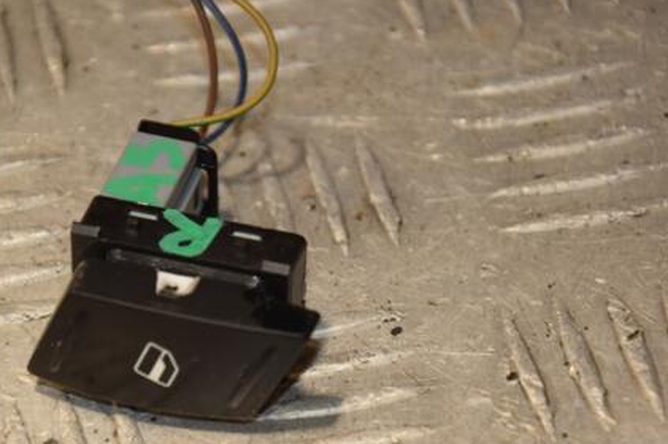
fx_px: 4166
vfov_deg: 6.1
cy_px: 260
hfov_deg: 9.2
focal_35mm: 225
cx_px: 233
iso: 800
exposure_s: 1/160
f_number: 5.6
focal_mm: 105
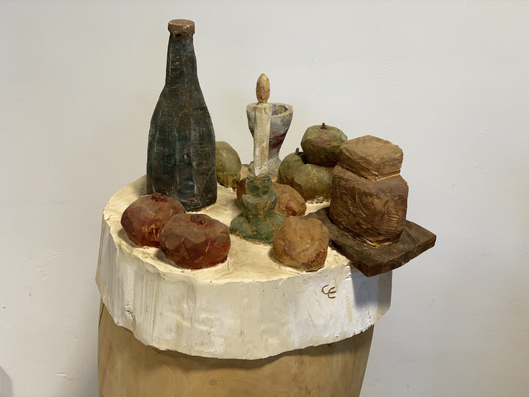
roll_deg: -1.8
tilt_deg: -23.6
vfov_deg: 28.0
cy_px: 198
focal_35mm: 52
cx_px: 264
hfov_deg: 36.8
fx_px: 795
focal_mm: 6
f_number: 2
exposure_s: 1/100
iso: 100
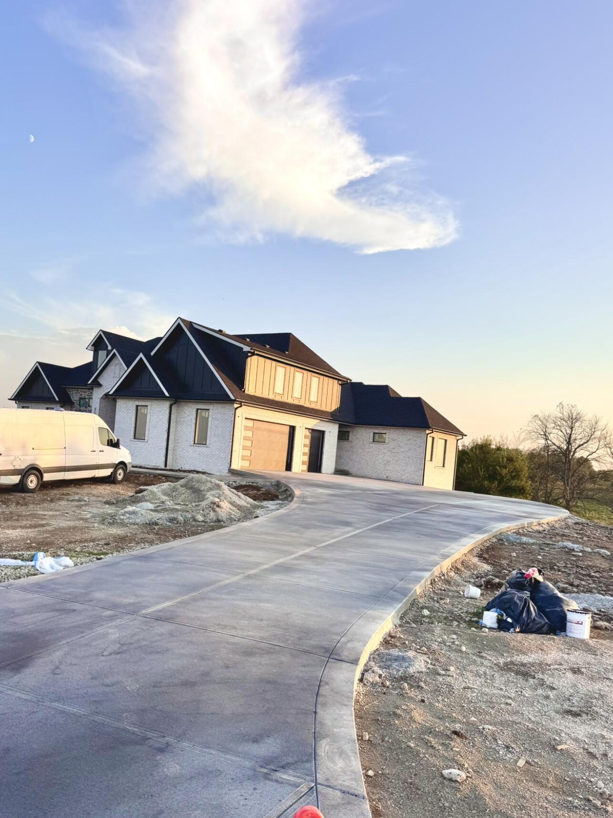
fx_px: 661
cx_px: 285
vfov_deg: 63.3
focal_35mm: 28
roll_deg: -5.4
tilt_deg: -0.2
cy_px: 451
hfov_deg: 49.7
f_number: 1.78
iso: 80
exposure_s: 1/1767
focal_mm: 6.76
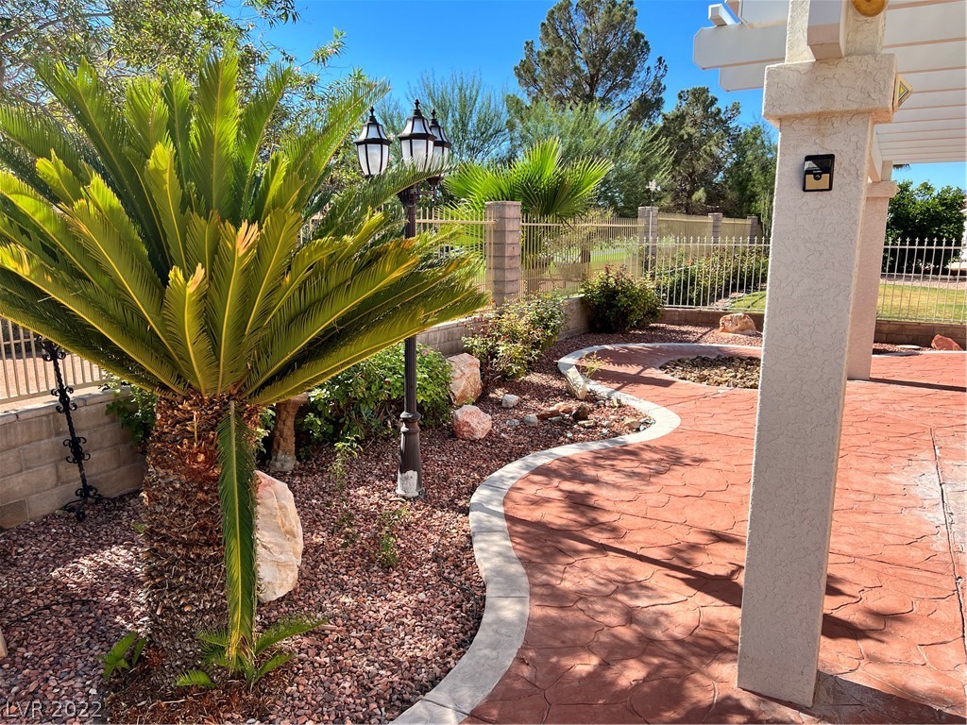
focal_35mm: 26
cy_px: 362
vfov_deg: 53.1
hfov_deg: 67.3
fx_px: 726
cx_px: 484
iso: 50
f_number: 1.5
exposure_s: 1/2008
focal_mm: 5.7
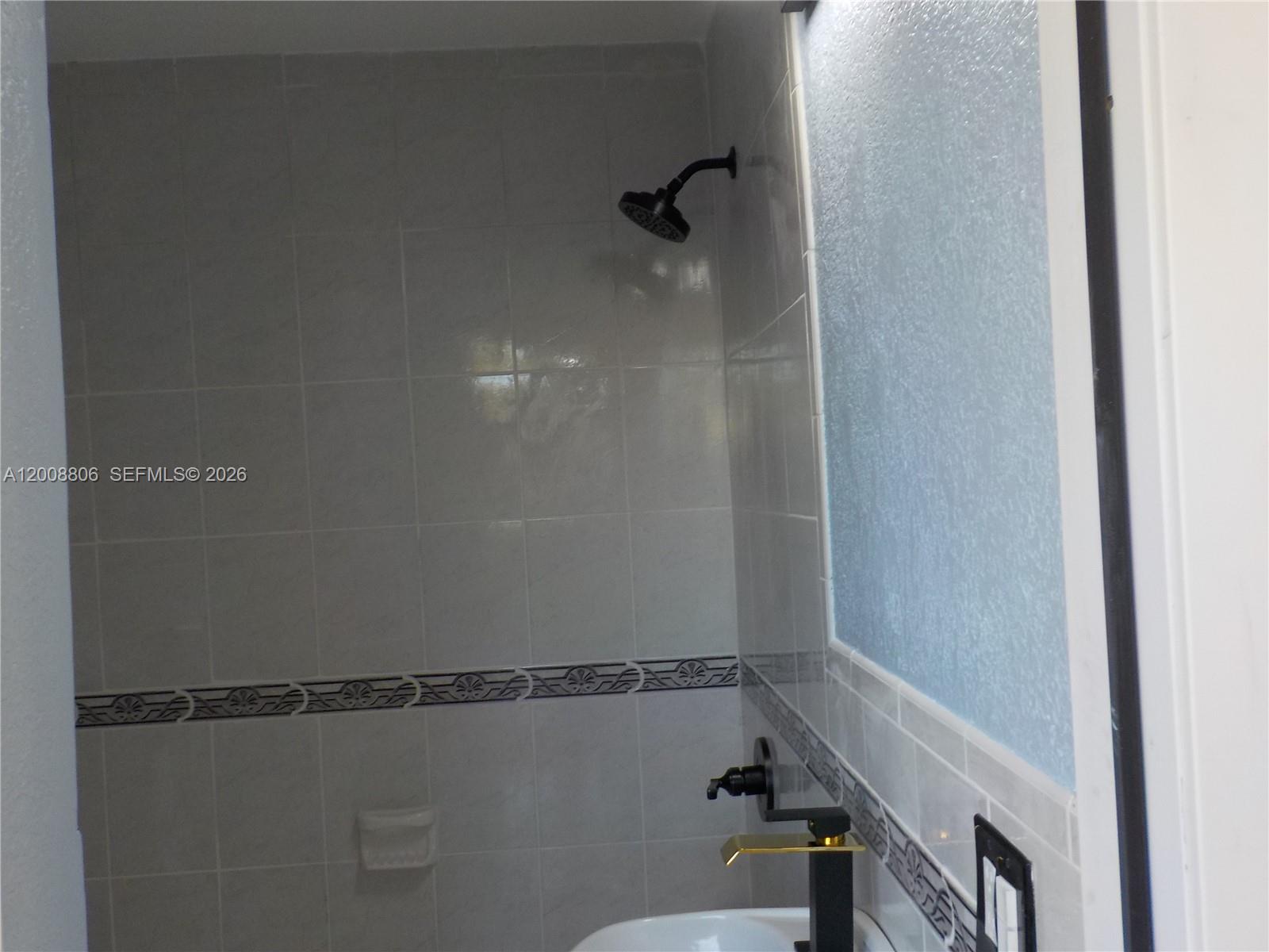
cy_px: 476
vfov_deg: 46.8
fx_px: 1100
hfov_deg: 60.0
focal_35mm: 30
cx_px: 634
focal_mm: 4.1
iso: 125
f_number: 3.3
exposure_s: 1/60
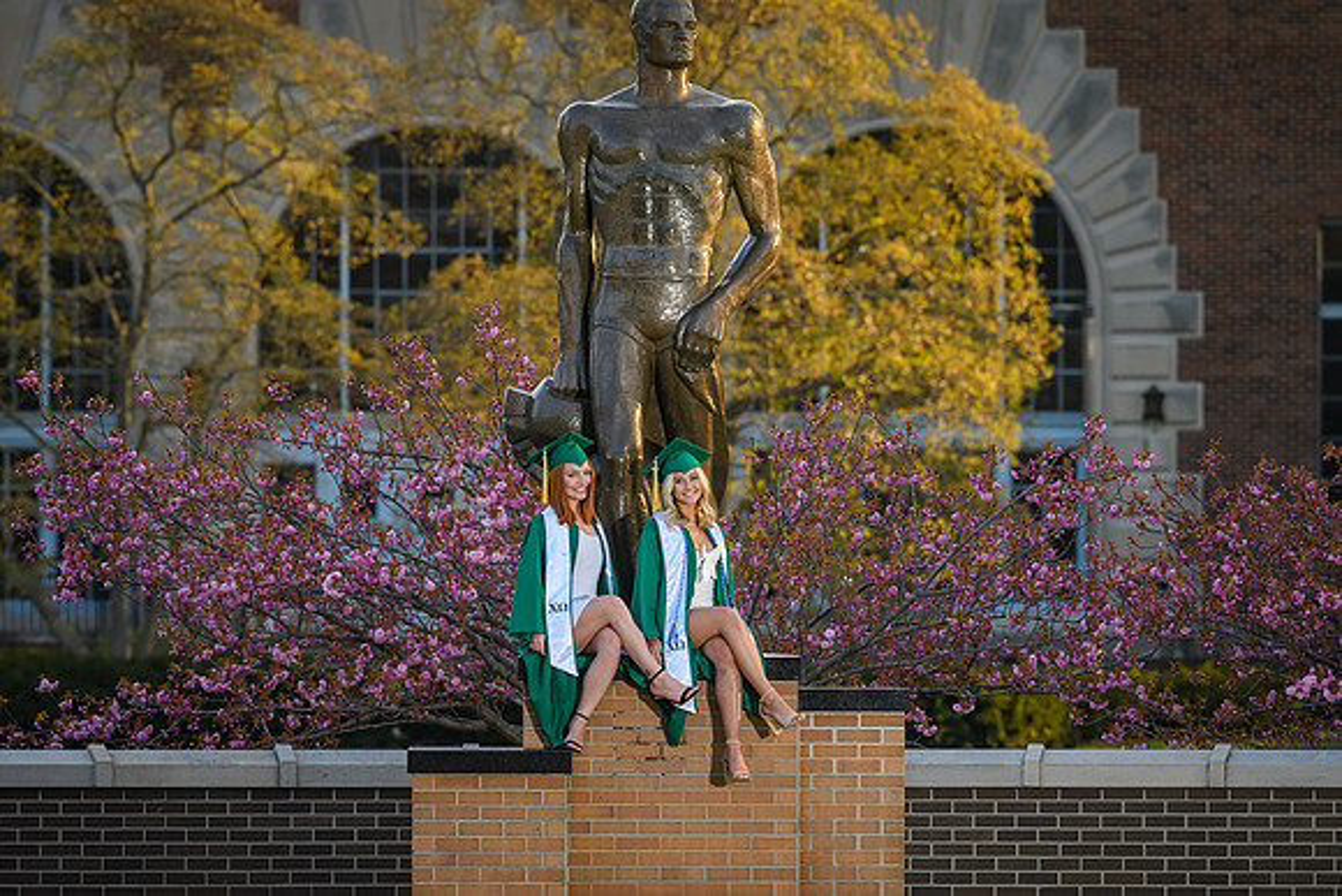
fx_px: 18840
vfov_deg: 2.7
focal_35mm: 505
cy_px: 496
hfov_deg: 4.1
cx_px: 664
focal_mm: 300
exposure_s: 1/200
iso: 160
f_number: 5.6
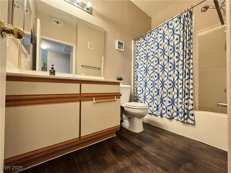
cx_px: 116
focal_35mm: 14
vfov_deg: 85.7
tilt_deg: +0.5
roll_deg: -0.5
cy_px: 86
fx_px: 93
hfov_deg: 102.1
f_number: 2.2
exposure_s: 1/60
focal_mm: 2.22
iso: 500
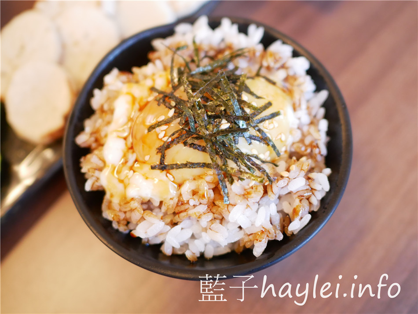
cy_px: 157
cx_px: 209
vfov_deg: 46.8
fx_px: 362
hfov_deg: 60.0
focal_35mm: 30
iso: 640
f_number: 1.7
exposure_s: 1/60
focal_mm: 15
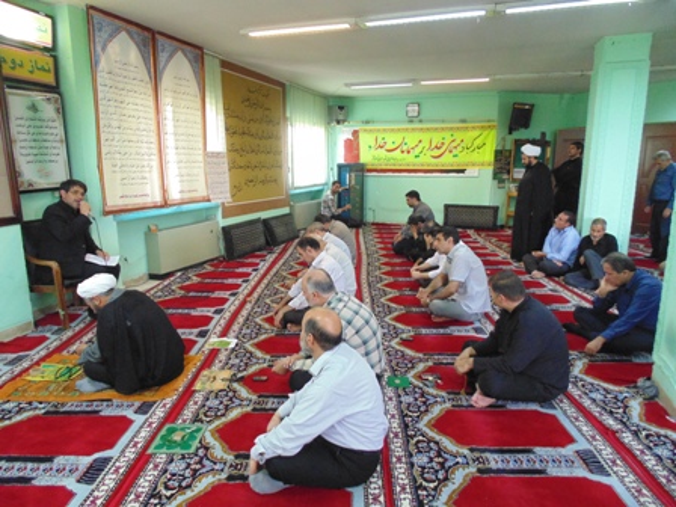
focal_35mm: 22
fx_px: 430
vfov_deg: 61.1
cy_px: 254
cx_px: 338
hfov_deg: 76.4
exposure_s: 1/20
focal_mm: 4
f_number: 3.1
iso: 400
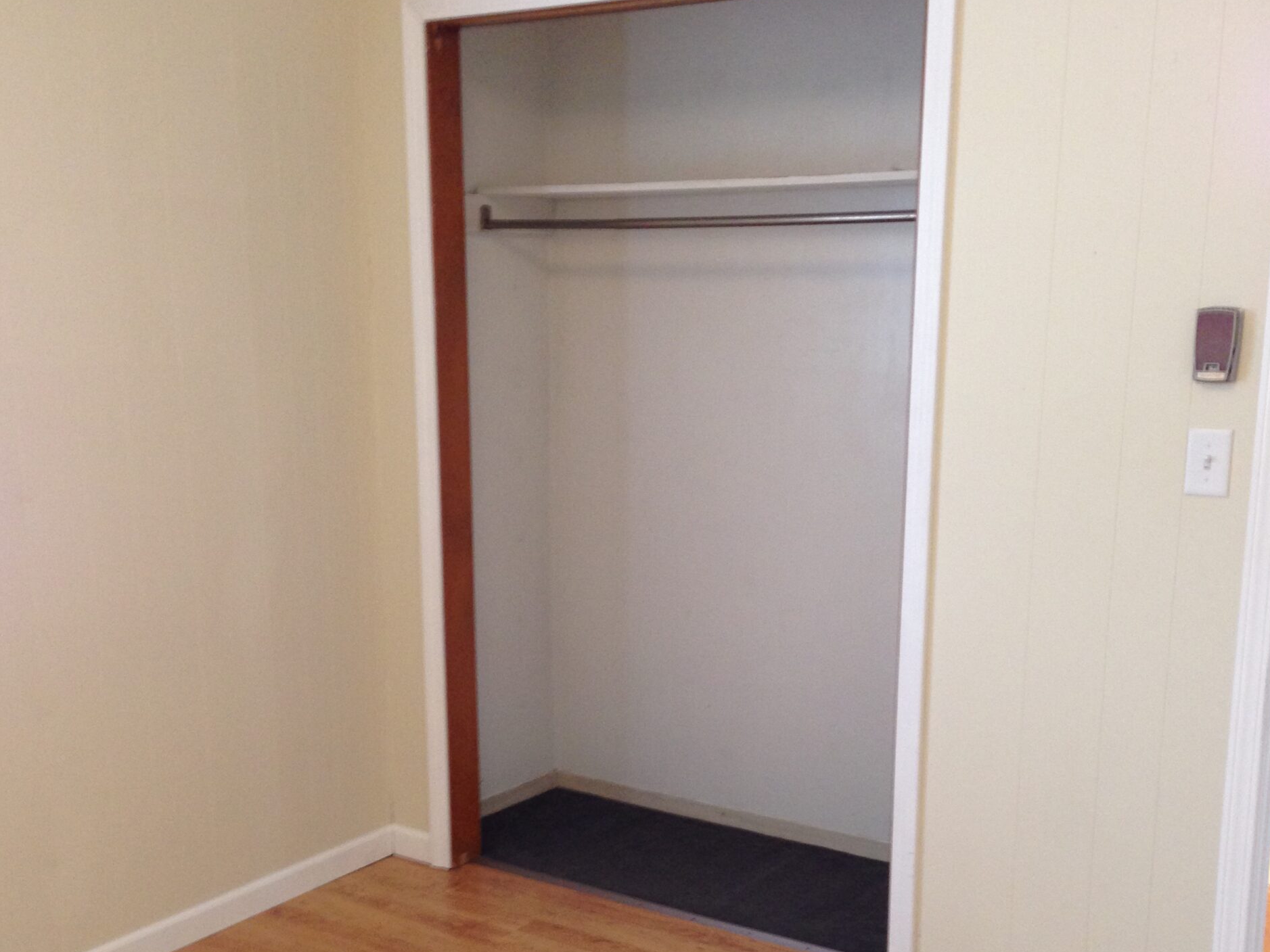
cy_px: 642
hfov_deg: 42.1
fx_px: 1651
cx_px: 627
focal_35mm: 45
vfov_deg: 31.9
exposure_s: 1/20
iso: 125
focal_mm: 4.12
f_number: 2.4
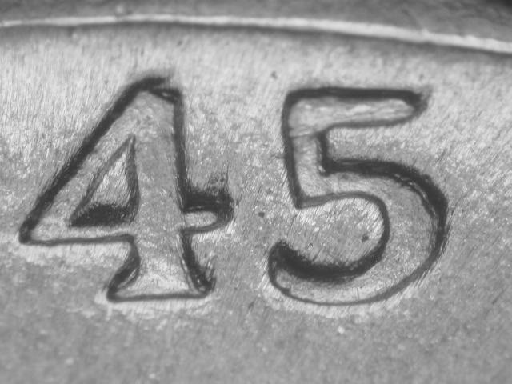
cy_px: 192
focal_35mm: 141
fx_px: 2086
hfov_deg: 14.0
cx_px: 256
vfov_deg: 10.5
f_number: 4.8
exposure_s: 1/20.1
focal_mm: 29.3
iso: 100
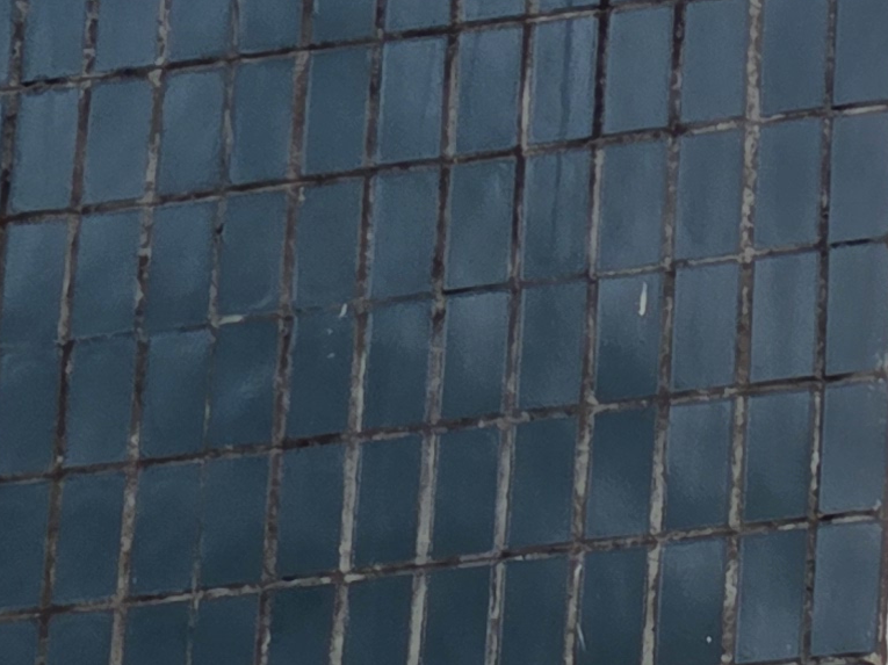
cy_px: 1446
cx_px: 714
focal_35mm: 361
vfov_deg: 4.1
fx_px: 9256
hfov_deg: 5.5
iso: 25
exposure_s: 1/421
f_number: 2.4
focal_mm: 7
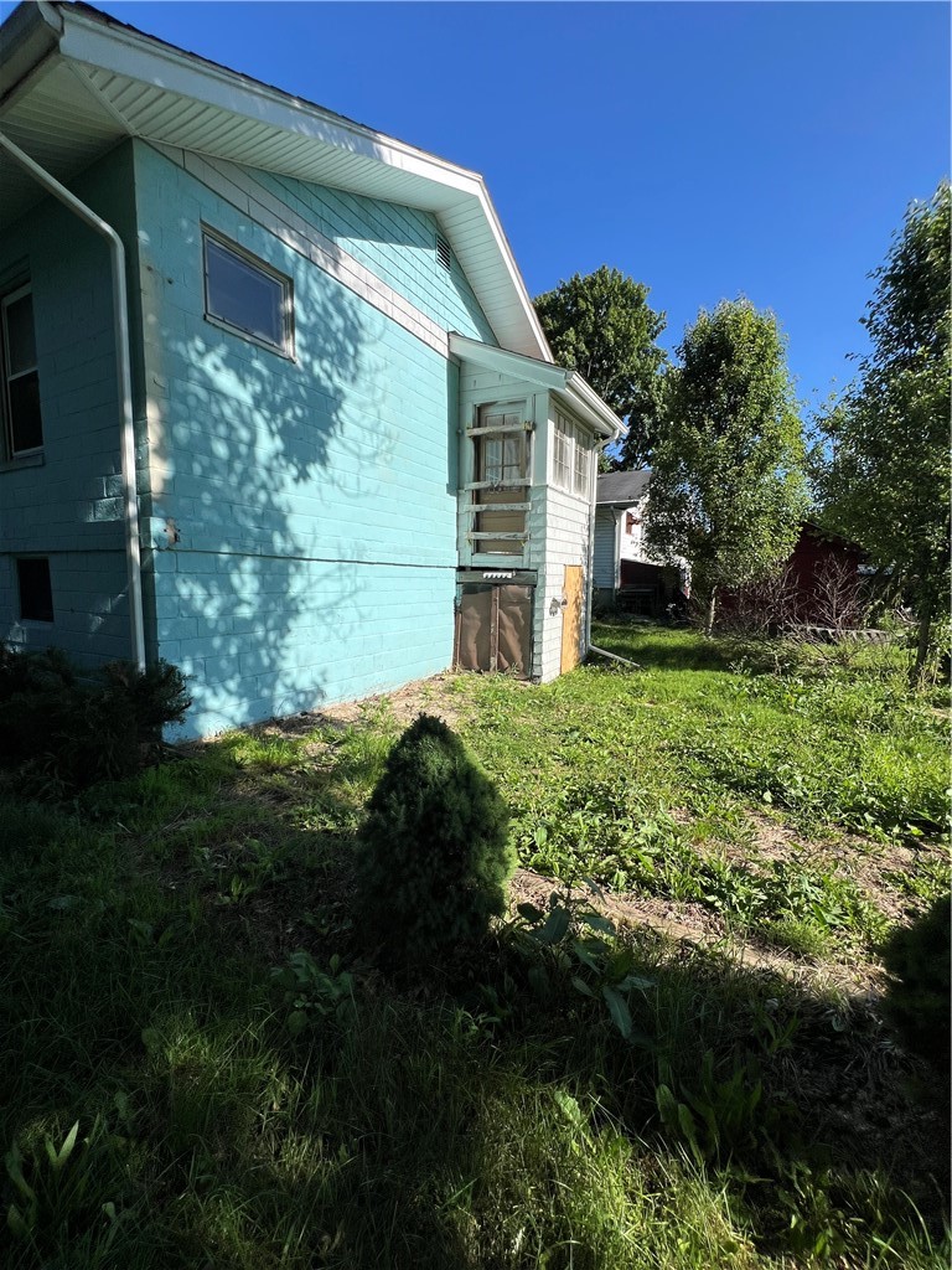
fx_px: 477
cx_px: 476
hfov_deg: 89.9
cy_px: 635
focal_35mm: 13
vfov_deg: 106.2
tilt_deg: -5.2
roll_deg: -1.8
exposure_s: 1/1876
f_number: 1.8
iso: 32
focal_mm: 1.57
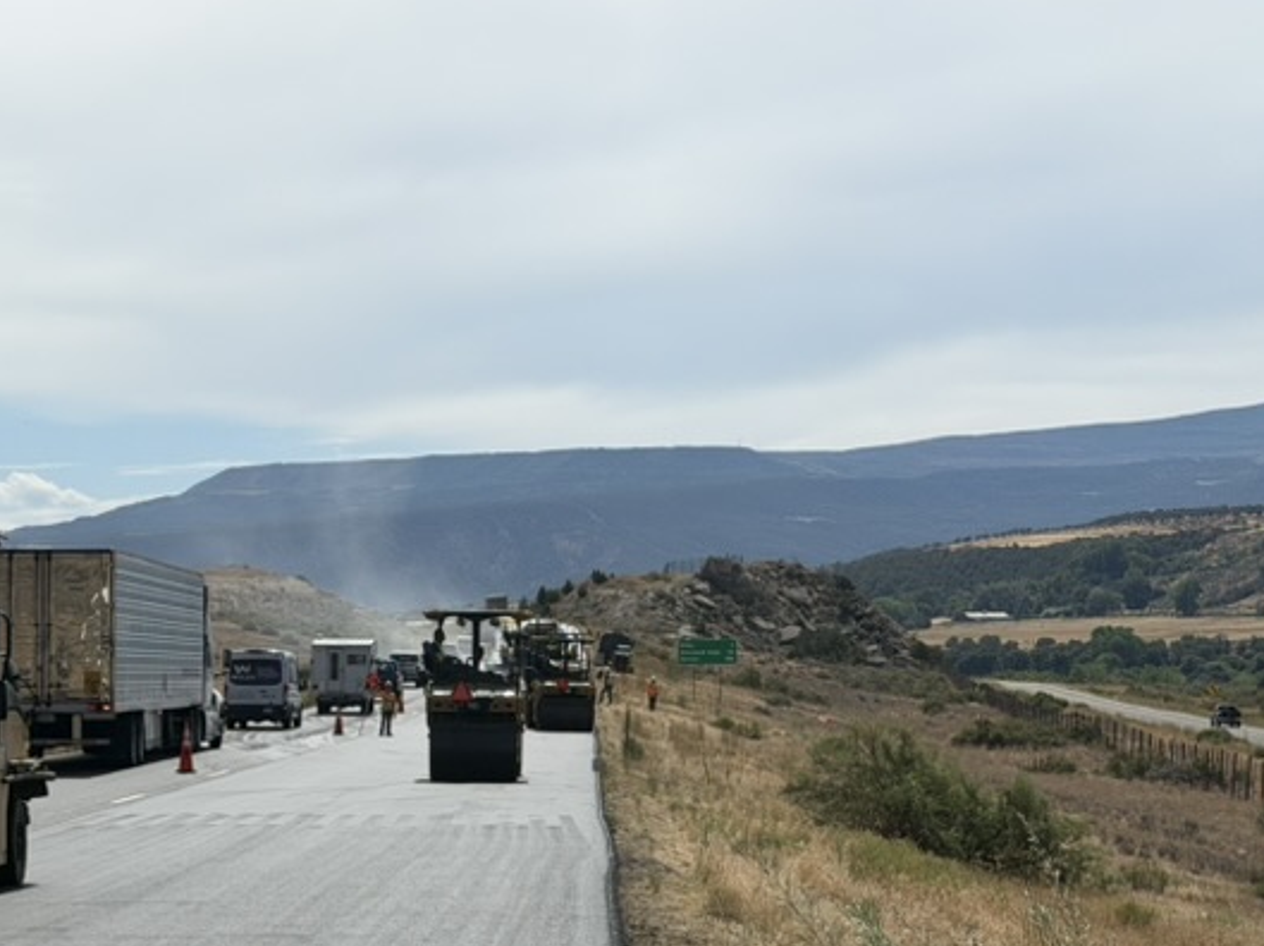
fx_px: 3394
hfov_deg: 20.9
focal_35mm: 93
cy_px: 810
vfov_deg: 15.7
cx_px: 263
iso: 64
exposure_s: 1/11364
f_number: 1.78
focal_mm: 6.76
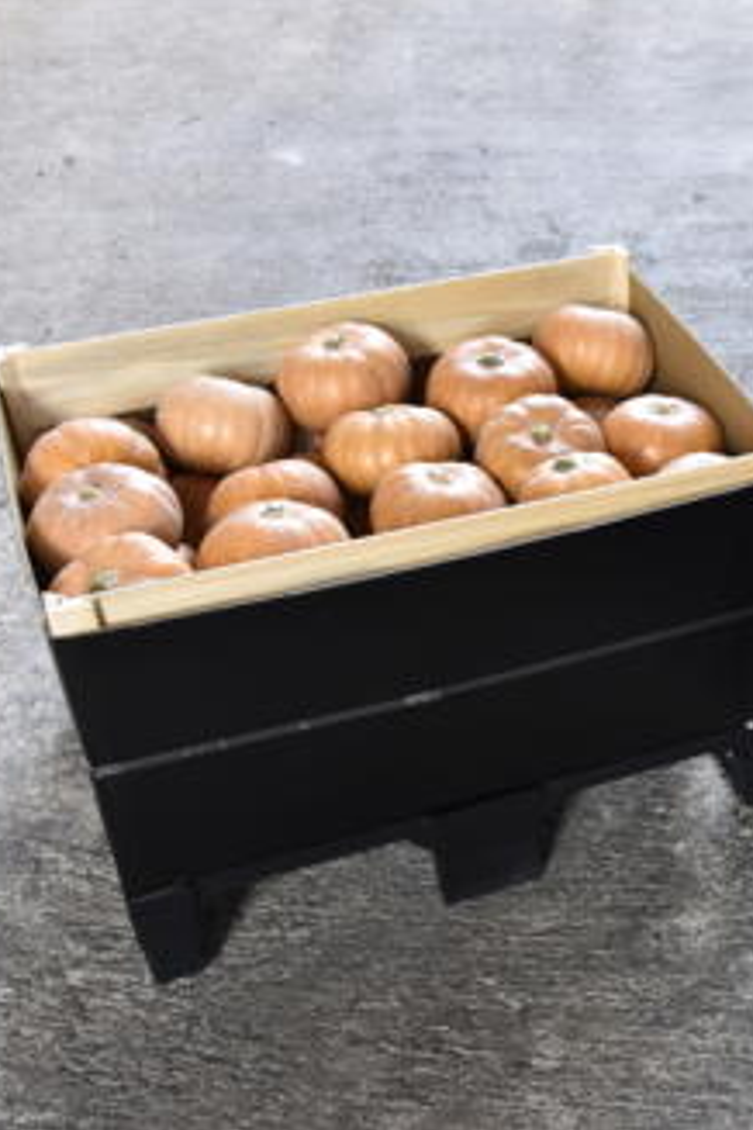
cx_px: 815
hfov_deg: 23.2
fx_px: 1725
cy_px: 558
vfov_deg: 36.2
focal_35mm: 55
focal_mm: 24
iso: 400
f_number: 5
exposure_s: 1/125
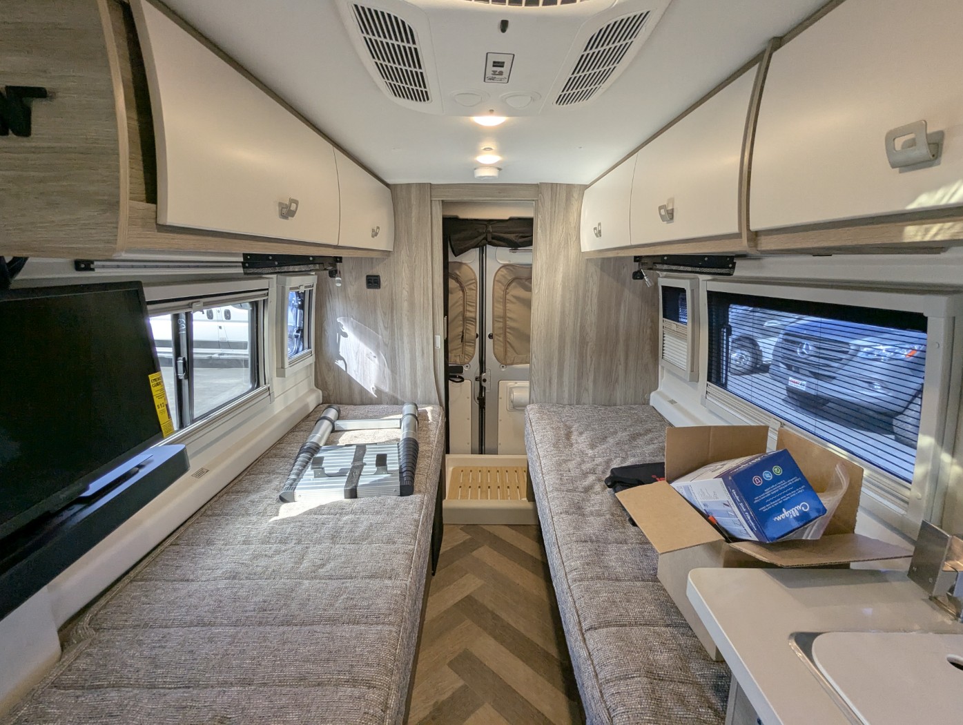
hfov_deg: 94.4
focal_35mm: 16
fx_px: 446
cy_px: 362
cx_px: 482
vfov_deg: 78.2
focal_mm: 2.35
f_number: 2.2
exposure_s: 1/153
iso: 103
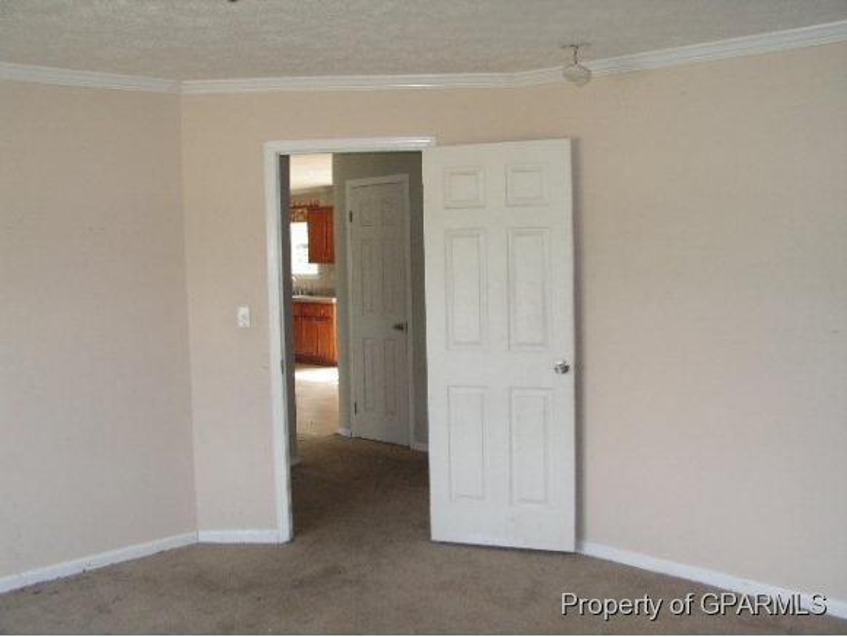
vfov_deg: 39.7
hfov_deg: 51.3
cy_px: 318
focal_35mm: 36
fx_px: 882
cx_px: 424
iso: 80
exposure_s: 1/40
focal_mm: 6
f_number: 3.2
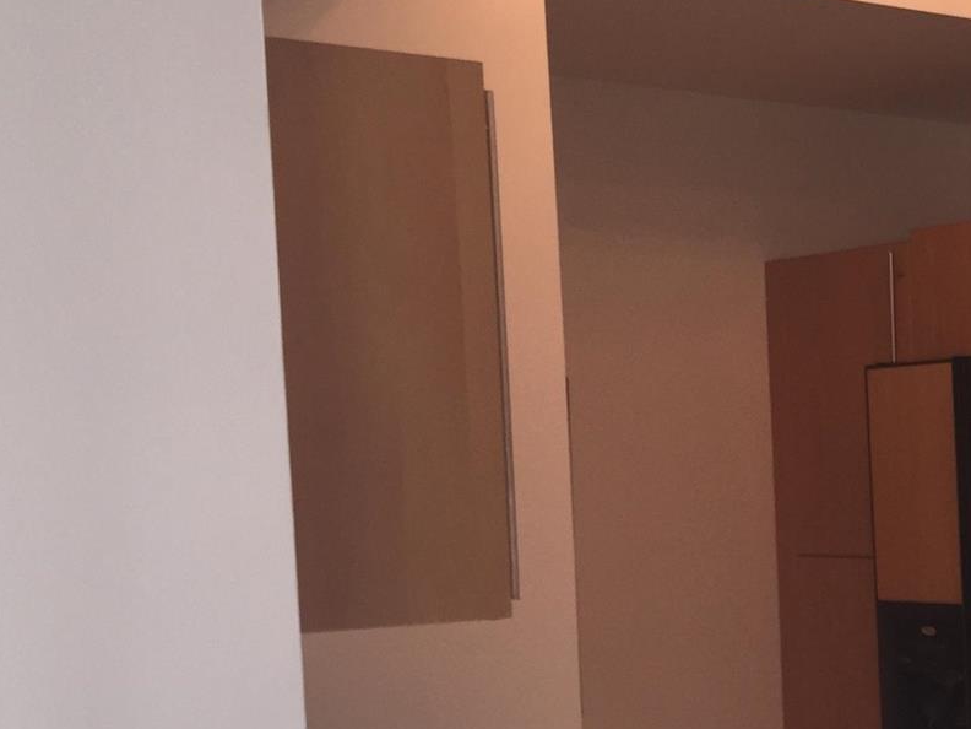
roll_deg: +0.2
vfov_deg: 19.3
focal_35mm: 75
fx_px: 2104
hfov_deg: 23.5
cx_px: 1192
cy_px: 638
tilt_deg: -4.9
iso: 32
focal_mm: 4.15
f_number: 2.2
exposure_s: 1/30
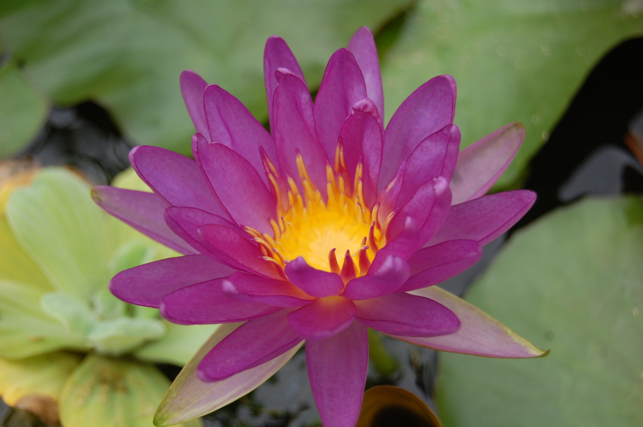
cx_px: 322
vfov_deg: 18.1
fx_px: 1338
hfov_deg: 27.0
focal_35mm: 75
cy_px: 214
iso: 320
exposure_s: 1/125
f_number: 5.6
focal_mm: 50
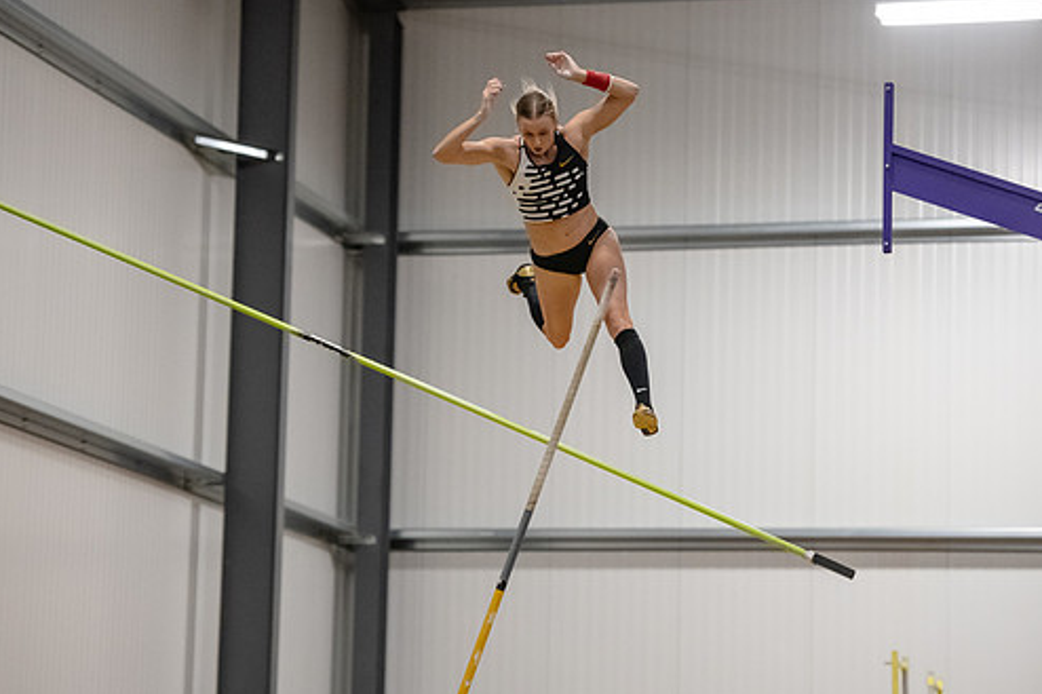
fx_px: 4080
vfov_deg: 9.7
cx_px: 553
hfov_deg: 14.6
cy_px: 353
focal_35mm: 141
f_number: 2.8
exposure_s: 1/1000
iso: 6400
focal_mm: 120
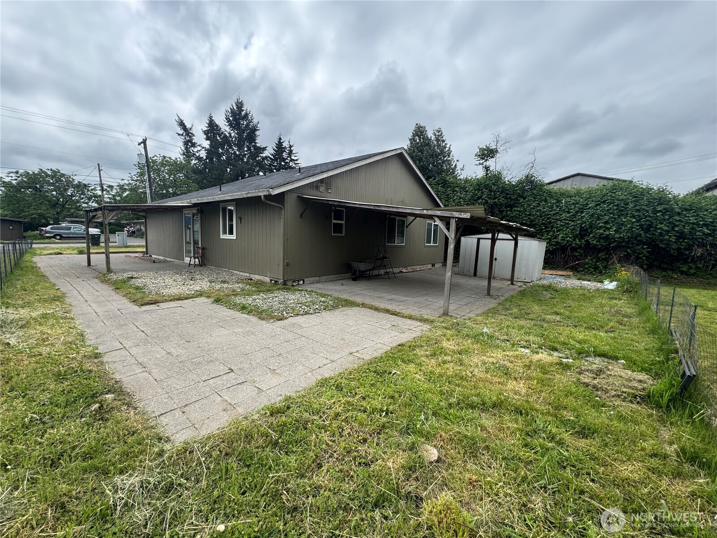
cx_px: 358
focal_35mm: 14
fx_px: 290
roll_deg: -2.0
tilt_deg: -3.0
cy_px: 269
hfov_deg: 102.1
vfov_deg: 85.7
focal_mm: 2.22
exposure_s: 1/1048
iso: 50
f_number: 2.2
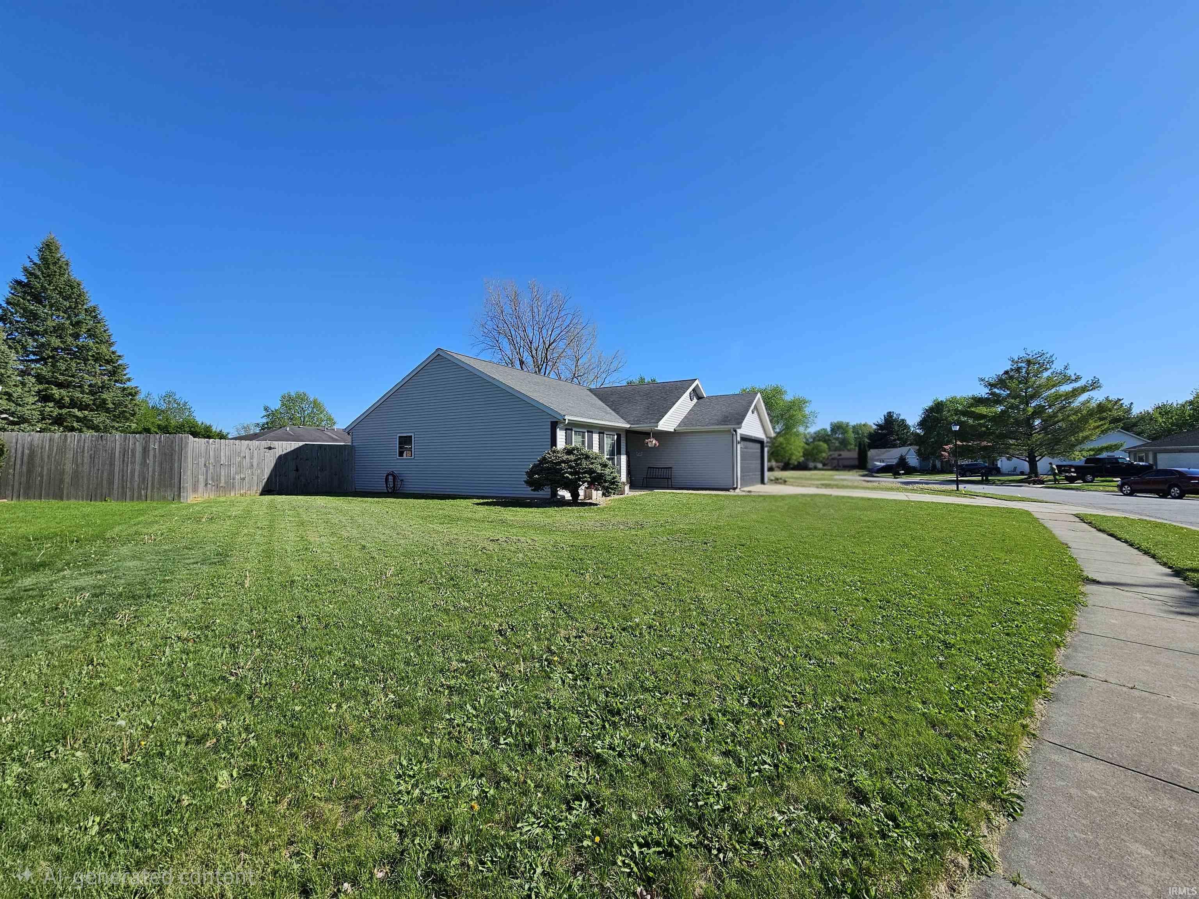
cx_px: 600
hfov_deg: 106.2
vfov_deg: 89.9
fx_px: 450
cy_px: 450
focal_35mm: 13
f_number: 2.2
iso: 50
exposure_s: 1/2500
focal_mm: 2.2
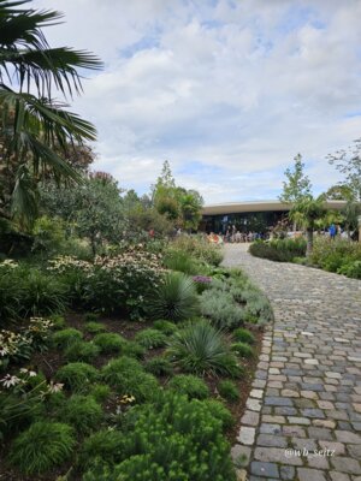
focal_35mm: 23
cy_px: 240
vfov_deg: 73.9
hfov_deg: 58.9
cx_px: 180
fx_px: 320
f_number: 1.7
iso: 10
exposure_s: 1/300
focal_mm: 6.3
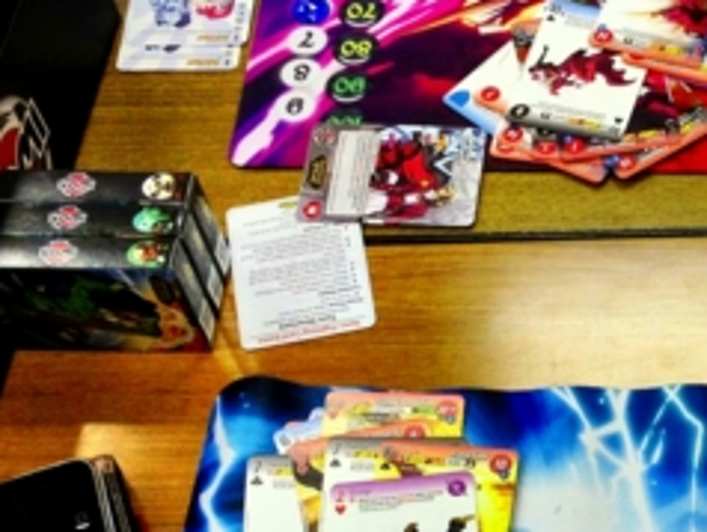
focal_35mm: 94
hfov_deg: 20.1
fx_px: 1922
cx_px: 743
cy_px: 428
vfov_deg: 15.6
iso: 64
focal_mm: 4.28
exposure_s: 1/60
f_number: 2.4
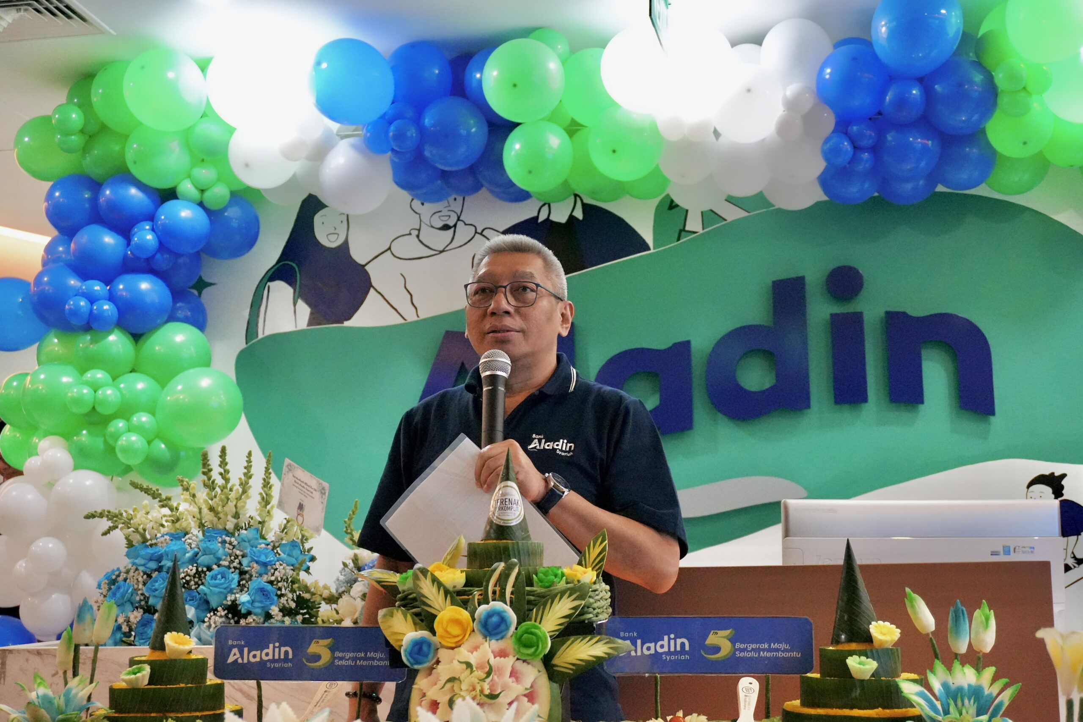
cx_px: 542
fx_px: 1444
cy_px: 361
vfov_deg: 28.1
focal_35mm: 48
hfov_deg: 41.1
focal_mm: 32
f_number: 5.6
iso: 4000
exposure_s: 1/125
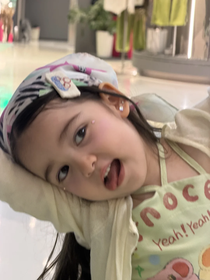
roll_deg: -3.3
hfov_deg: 14.8
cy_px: 140
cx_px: 105
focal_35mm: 100
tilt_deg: -9.0
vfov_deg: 19.6
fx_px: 809
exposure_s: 1/50
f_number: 2.8
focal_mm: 16.89
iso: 320
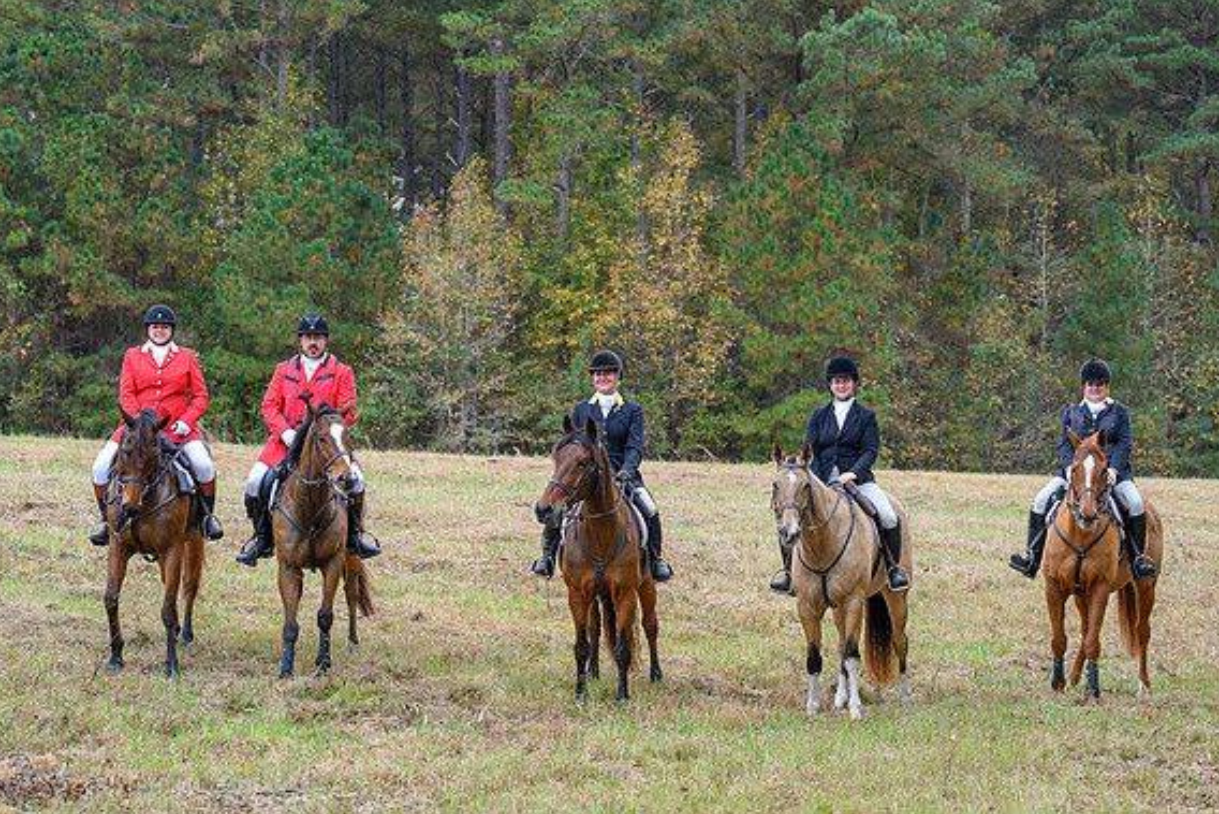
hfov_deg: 21.9
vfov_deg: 14.7
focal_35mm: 93
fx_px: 3150
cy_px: 441
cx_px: 569
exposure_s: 1/160
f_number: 4
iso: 250
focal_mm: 85
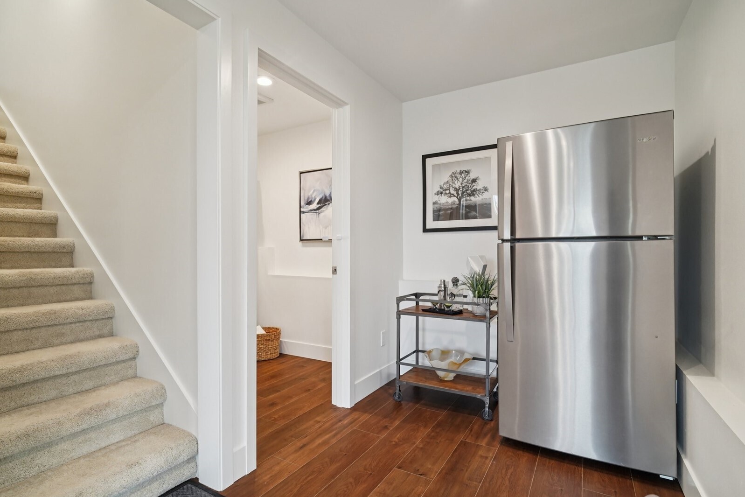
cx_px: 358
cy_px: 260
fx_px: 352
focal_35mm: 17
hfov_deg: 93.2
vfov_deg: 70.4
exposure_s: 1/30
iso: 1600
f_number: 8
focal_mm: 16
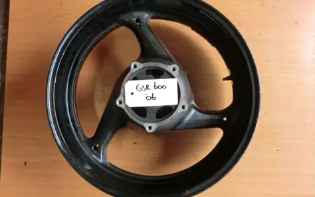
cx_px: 156
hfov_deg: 64.6
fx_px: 249
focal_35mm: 29
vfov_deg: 43.1
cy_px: 94
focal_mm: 4.9
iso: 64
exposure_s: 1/60
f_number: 3.2
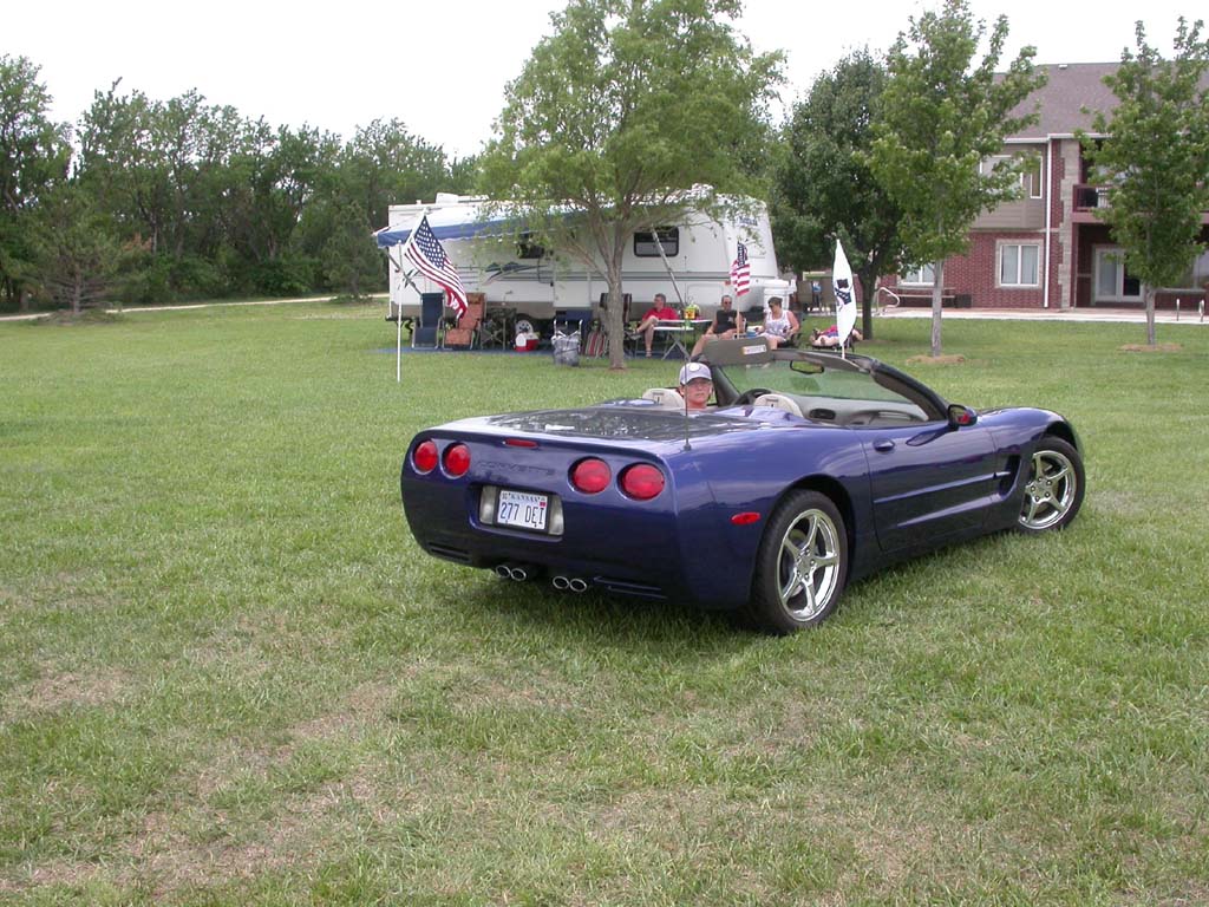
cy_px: 454
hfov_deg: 49.0
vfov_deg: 37.7
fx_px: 1327
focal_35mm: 38
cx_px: 604
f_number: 6
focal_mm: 7.85
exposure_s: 1/167
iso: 100
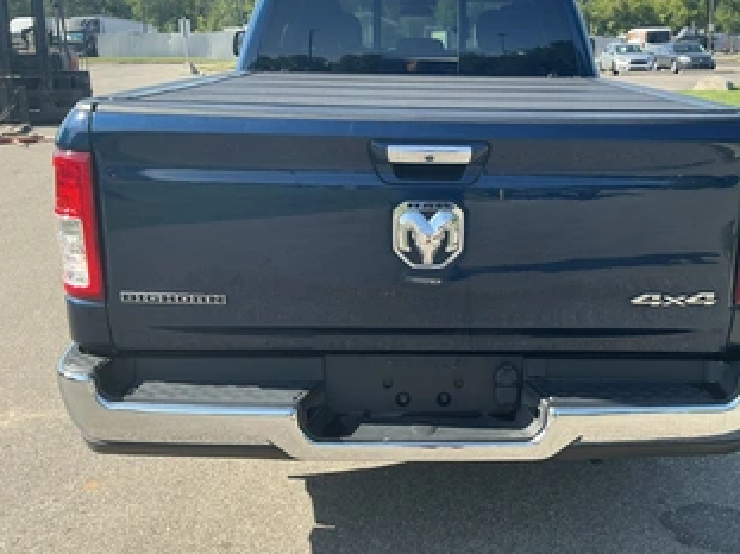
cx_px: 450
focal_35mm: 36
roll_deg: +0.0
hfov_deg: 51.0
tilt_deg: -12.1
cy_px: 233
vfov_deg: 39.5
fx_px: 769
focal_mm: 3
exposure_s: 1/574
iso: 25
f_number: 1.8
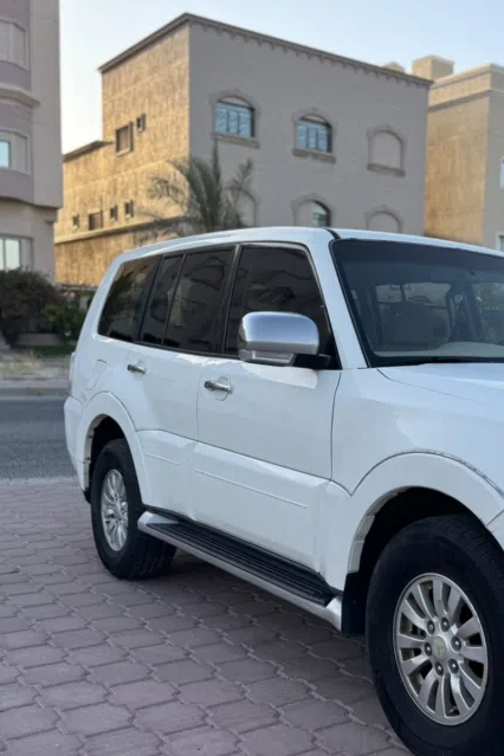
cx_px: 447
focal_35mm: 40
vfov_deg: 48.2
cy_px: 453
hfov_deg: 31.9
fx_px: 840
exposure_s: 1/1059
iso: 80
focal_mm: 6.76
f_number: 1.78
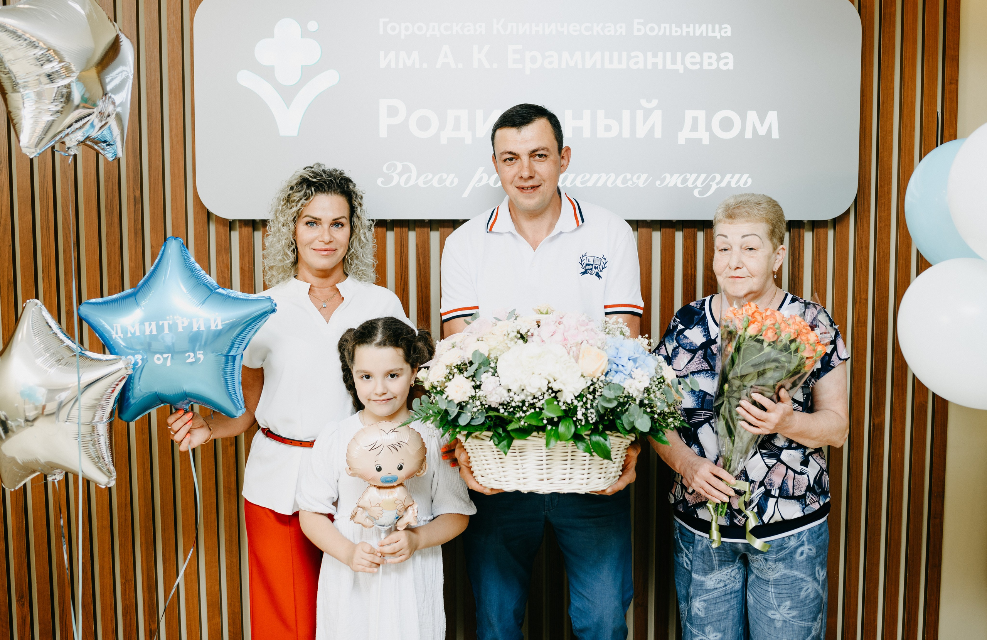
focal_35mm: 39
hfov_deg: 49.6
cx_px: 528
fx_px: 1067
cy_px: 289
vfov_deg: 33.3
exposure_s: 1/160
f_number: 3.2
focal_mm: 35
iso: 125
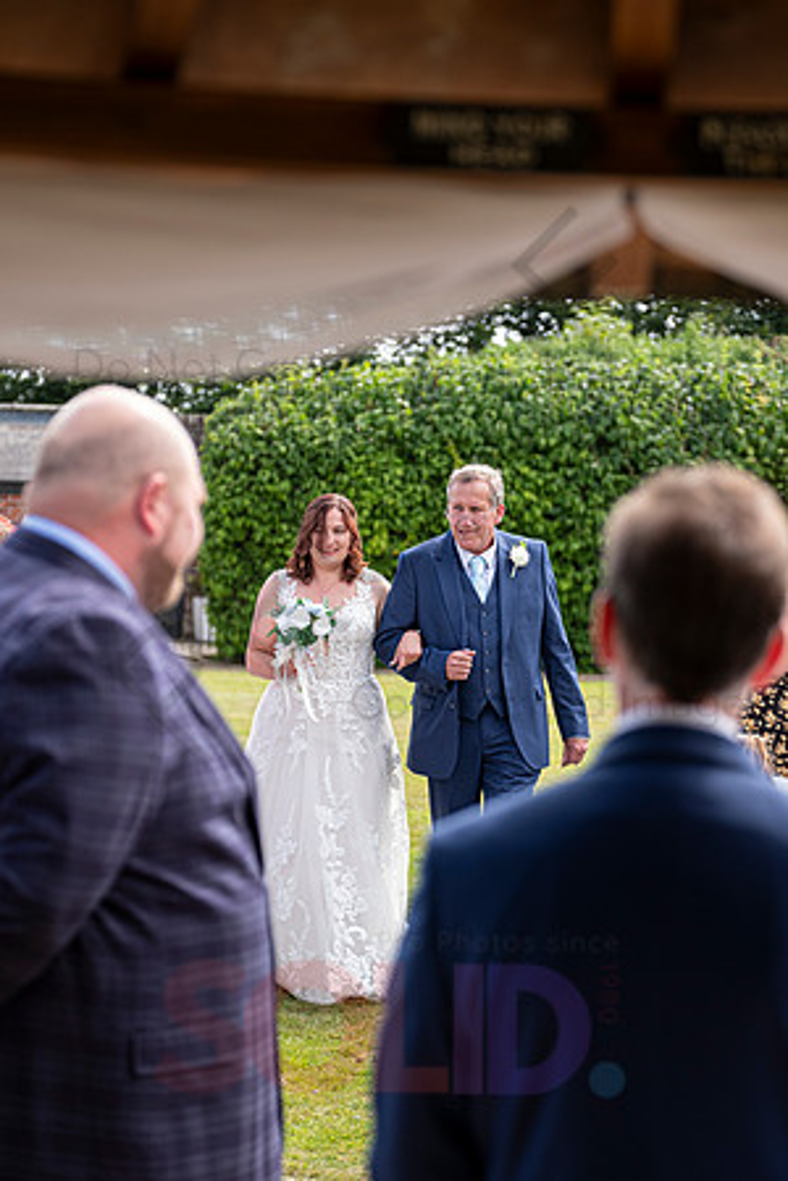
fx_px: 3677
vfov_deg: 18.3
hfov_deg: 12.2
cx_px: 394
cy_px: 590
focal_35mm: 112
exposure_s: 1/640
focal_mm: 74.4
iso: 200
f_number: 3.2
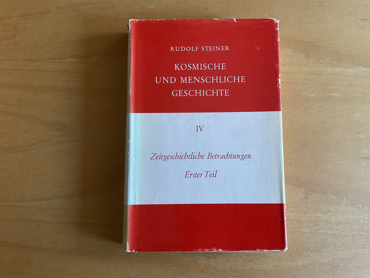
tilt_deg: -83.3
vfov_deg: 48.2
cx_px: 185
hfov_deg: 61.7
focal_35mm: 29
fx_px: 310
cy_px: 139
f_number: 1.8
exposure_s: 1/60
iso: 250
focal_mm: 3
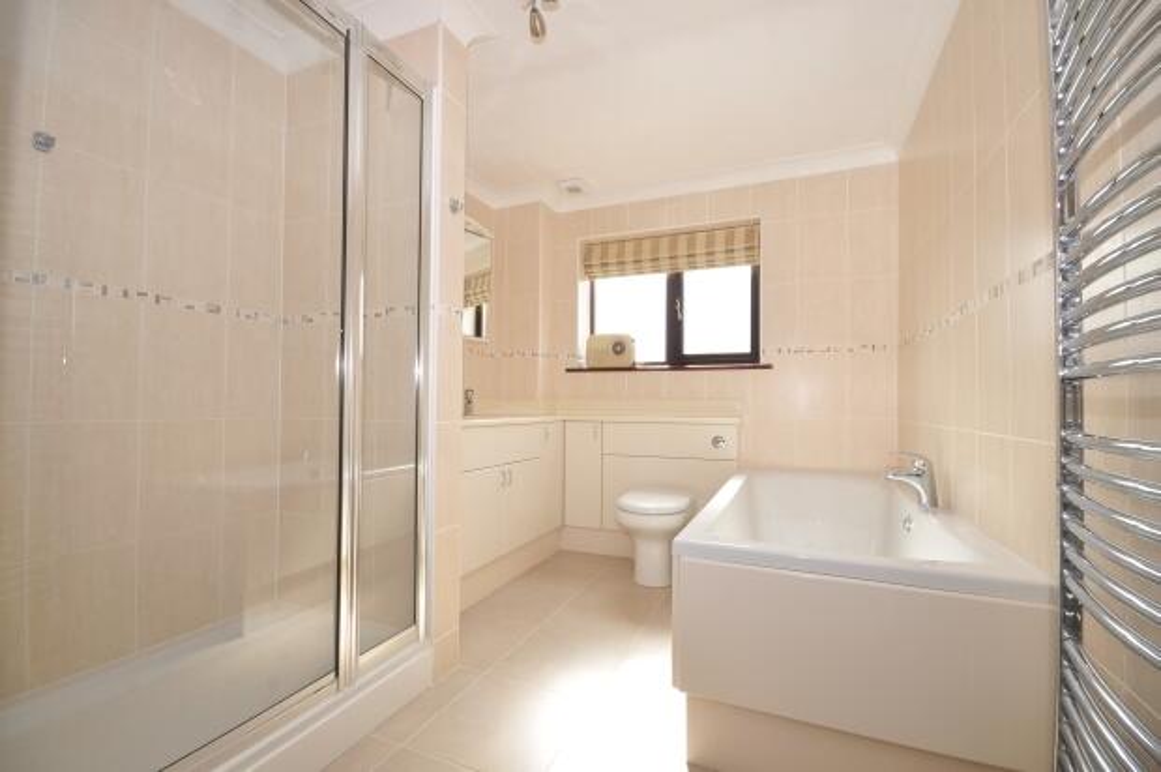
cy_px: 386
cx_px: 580
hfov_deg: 95.0
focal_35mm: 16
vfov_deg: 71.9
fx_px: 532
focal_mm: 11
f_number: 11
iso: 200
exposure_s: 1/20
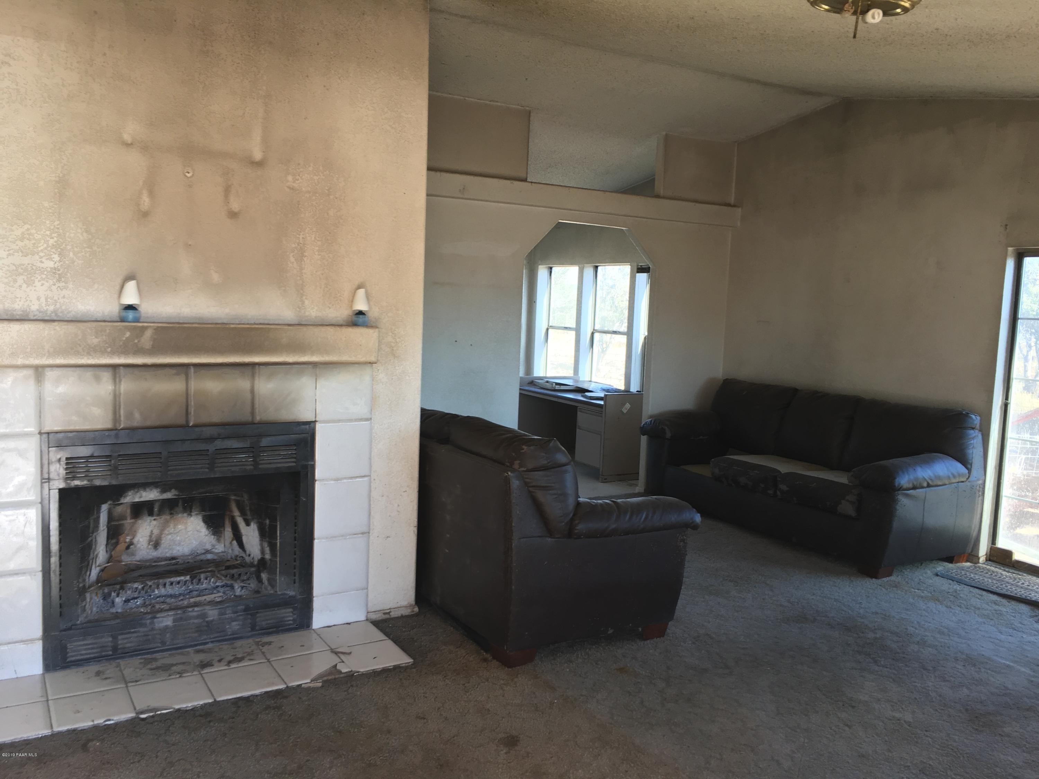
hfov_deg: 61.7
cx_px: 520
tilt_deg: -5.9
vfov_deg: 48.2
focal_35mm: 29
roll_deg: -2.1
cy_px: 390
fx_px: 870
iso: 25
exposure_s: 1/60
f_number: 2.2
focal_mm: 4.15
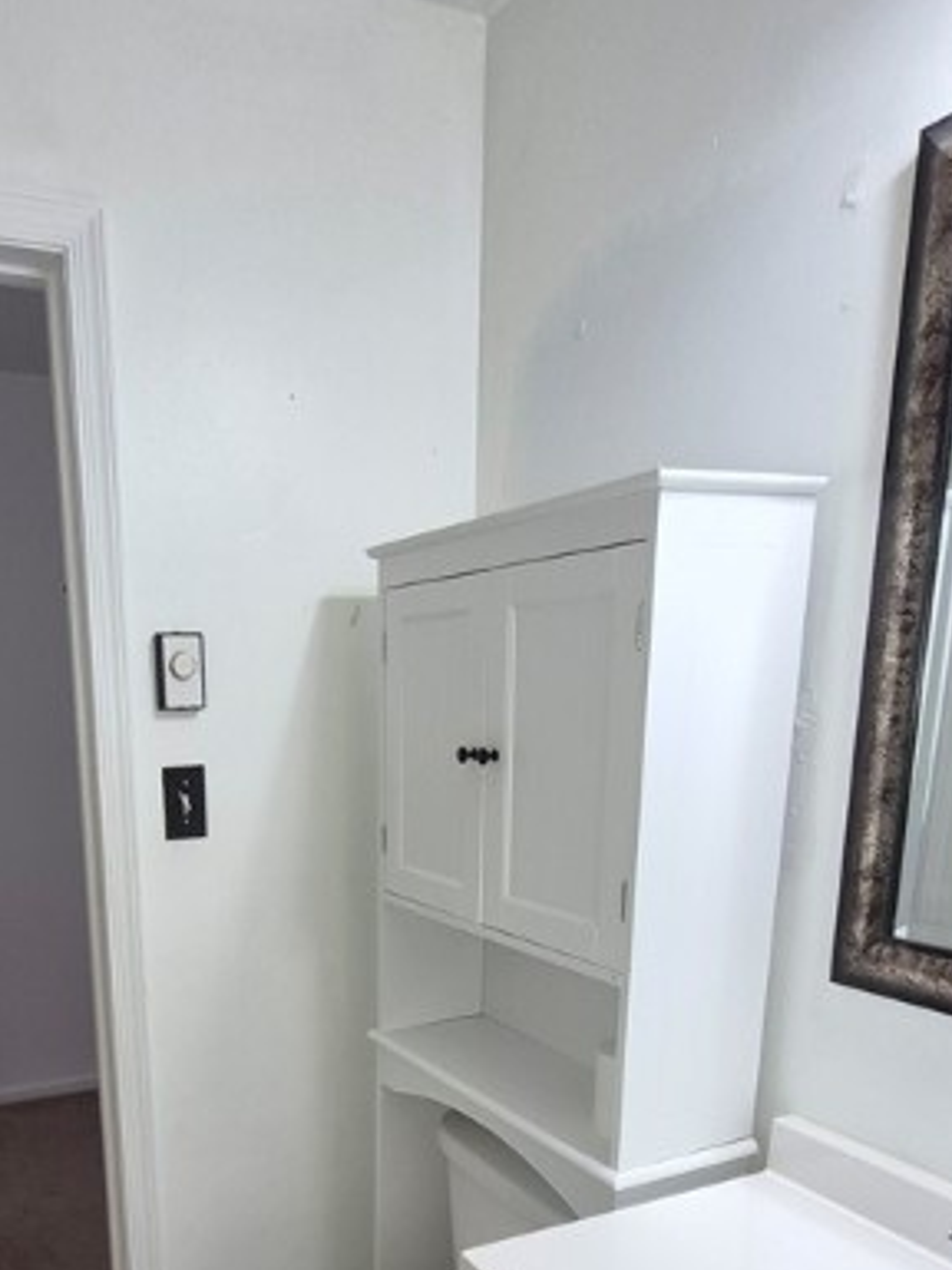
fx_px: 953
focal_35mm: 26
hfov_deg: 51.2
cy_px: 923
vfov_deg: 64.1
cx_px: 261
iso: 64
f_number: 2.2
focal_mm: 1.74
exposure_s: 1/60
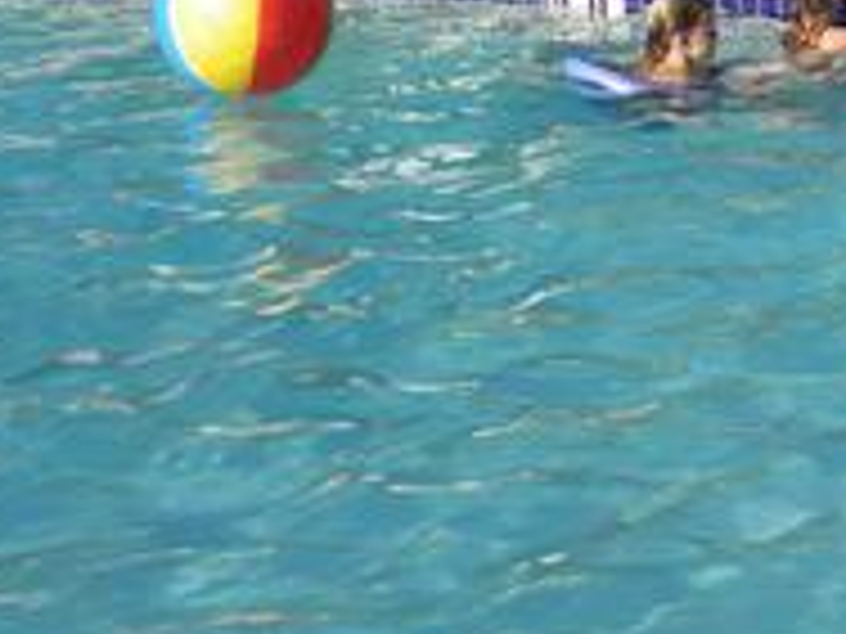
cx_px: 1060
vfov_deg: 12.3
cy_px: 274
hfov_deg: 15.7
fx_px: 2933
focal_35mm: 120
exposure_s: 1/675
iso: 80
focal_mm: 6.3
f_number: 4.6
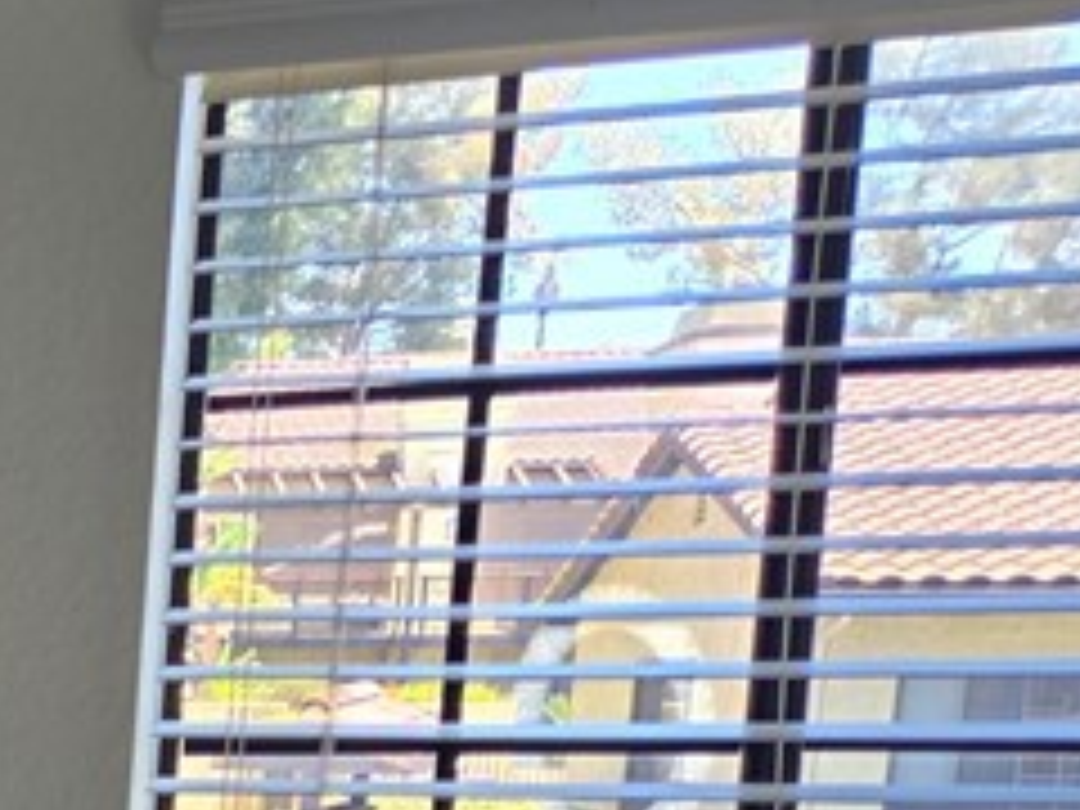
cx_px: -1210
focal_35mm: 98
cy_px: 1188
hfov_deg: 15.2
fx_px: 3058
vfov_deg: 14.2
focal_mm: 5.4
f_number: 1.8
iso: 25
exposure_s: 1/98
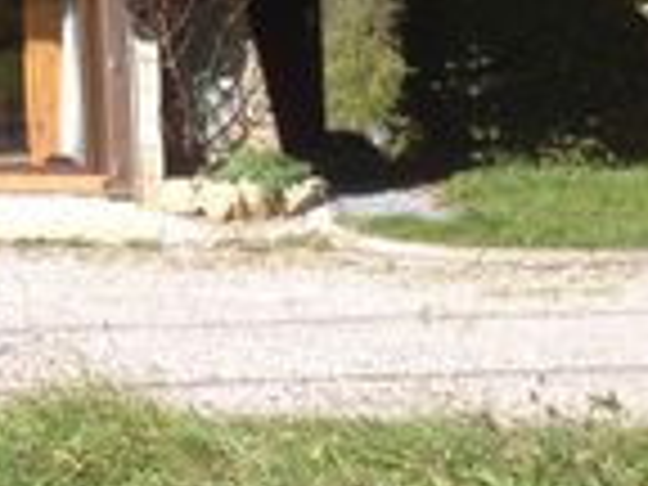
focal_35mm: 146
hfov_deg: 12.9
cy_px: -288
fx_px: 2733
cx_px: -292
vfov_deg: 9.8
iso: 50
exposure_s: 1/812
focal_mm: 4.28
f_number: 2.4
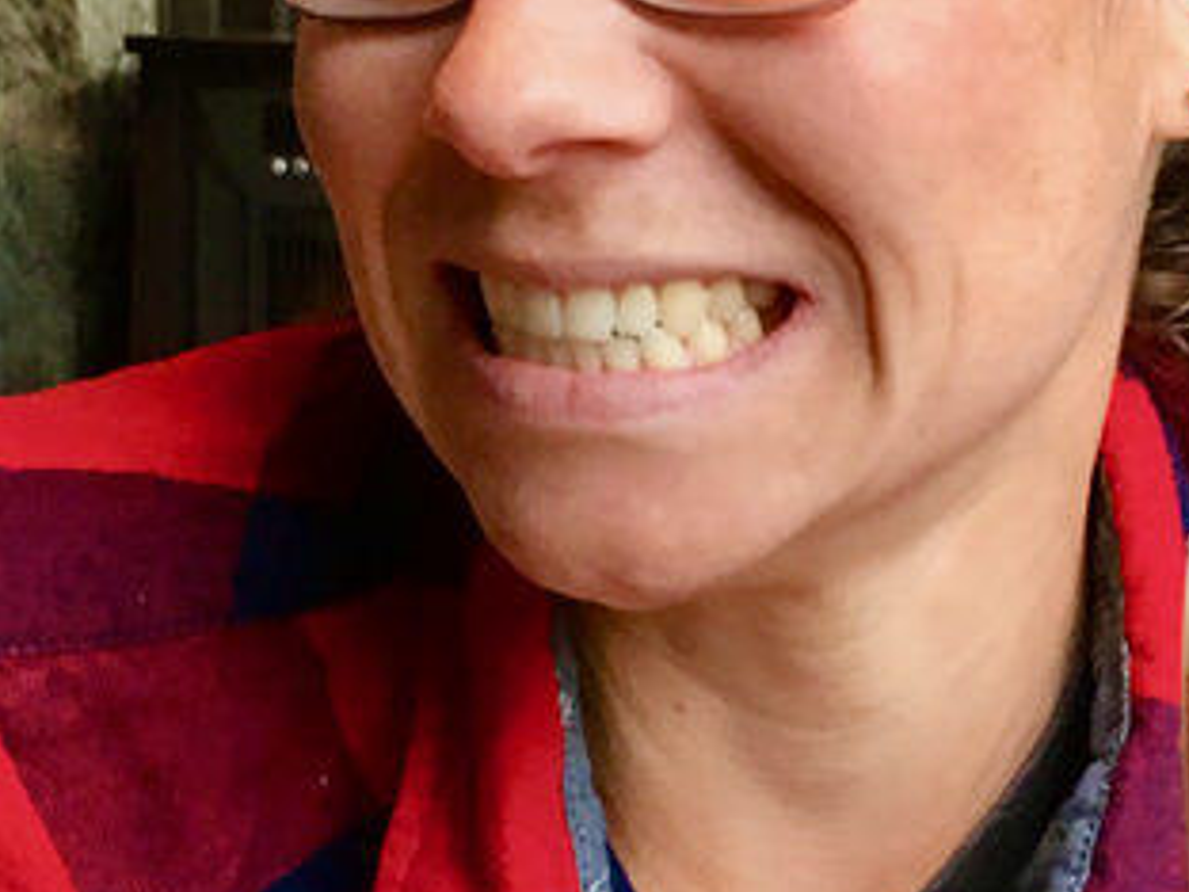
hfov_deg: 20.9
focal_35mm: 93
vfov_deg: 15.8
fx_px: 3194
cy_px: 724
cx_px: 896
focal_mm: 4.15
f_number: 2.2
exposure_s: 1/30
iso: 80
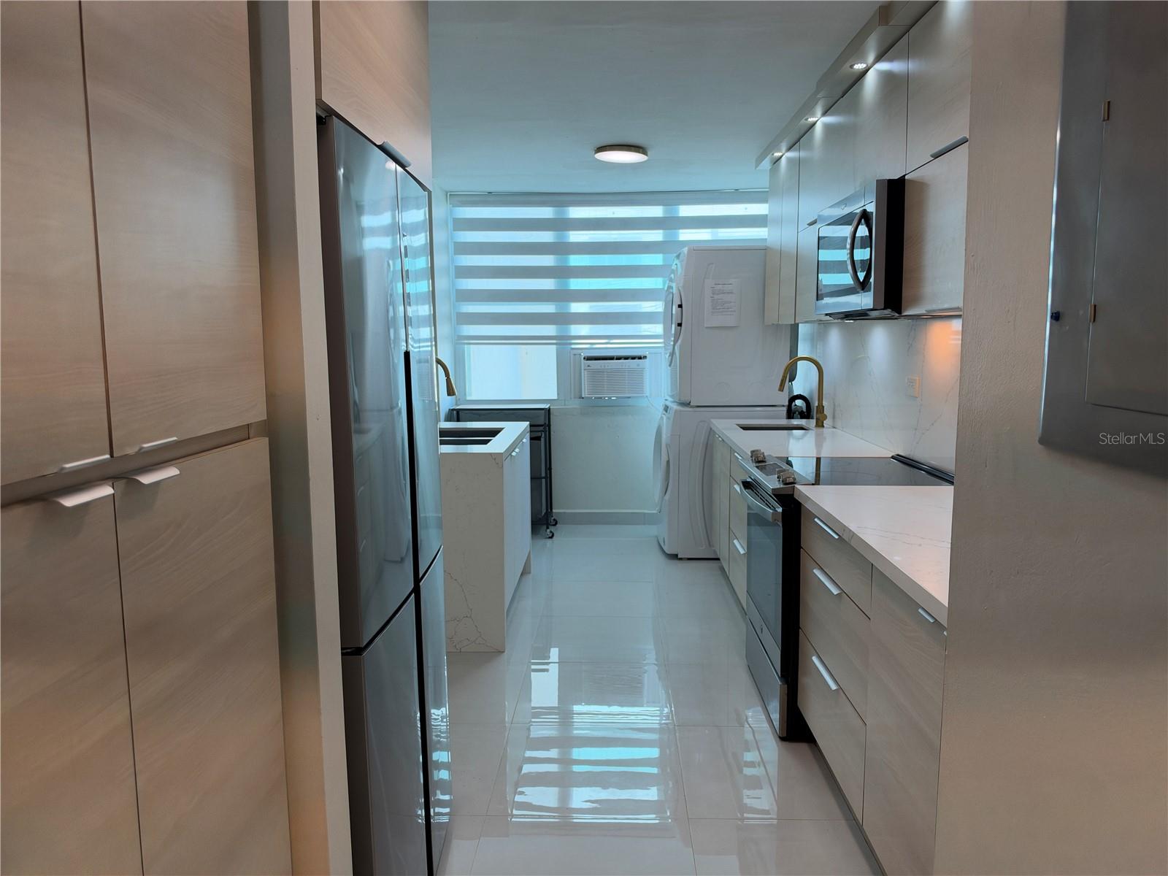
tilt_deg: -6.1
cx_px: 584
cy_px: 438
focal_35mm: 24
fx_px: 810
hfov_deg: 71.6
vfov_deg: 56.8
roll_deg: +0.1
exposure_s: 1/212
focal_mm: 6.93
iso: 125
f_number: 1.8
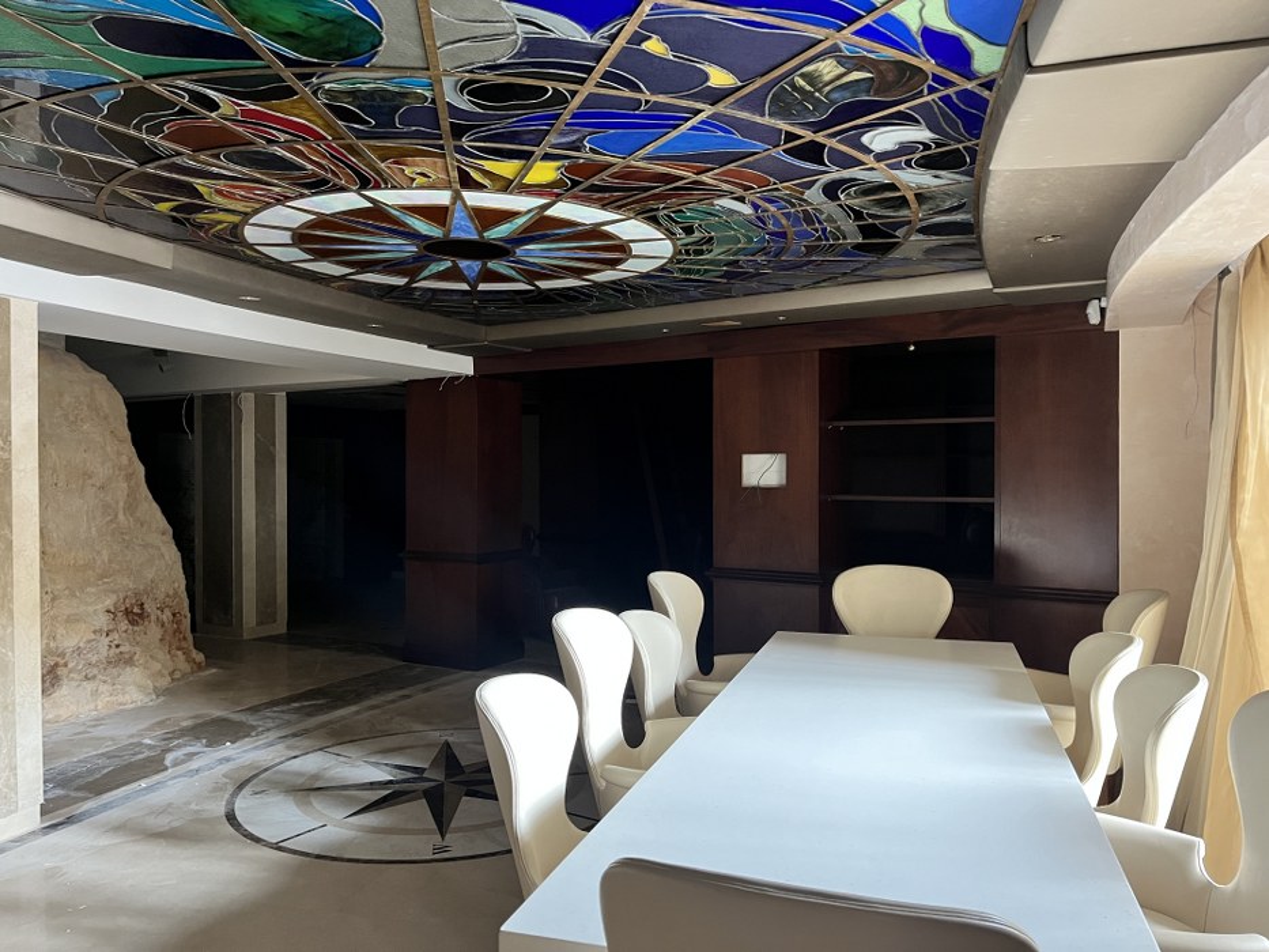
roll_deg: +0.1
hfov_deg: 67.3
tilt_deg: -0.6
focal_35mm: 26
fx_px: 953
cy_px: 476
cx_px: 634
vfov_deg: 53.1
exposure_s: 1/43
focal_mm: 5.1
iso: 500
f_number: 1.6
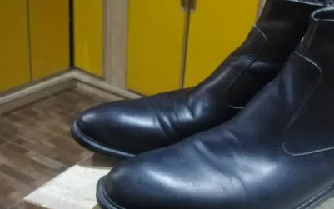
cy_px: 121
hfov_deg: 43.3
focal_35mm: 44
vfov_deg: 29.2
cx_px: 263
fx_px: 401
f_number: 1.8
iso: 605
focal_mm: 3.59
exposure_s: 1/15
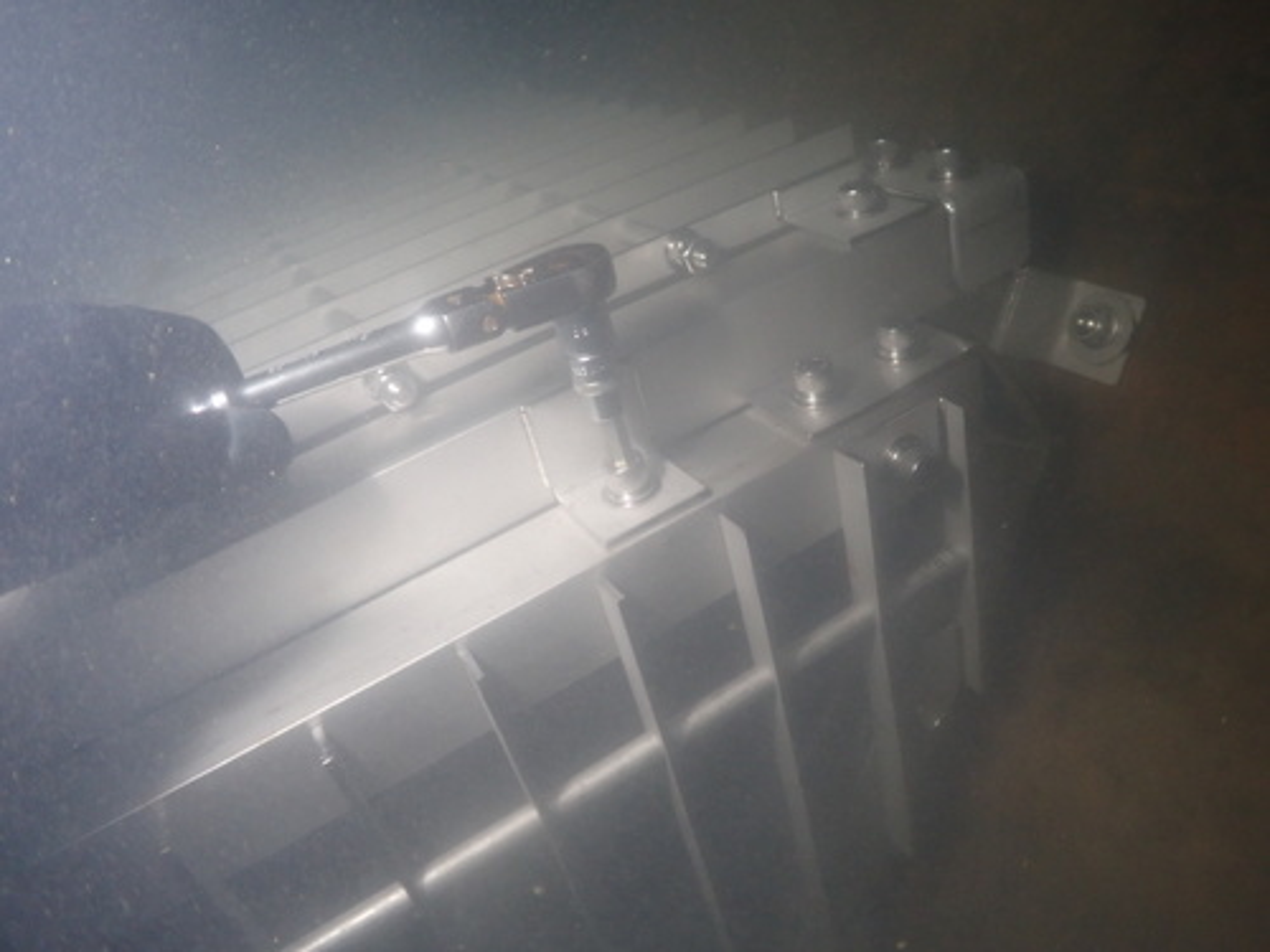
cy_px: 476
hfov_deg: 56.8
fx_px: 1174
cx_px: 635
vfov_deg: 44.2
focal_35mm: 32
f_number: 7.1
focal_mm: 5.79
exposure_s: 1/30
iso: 400
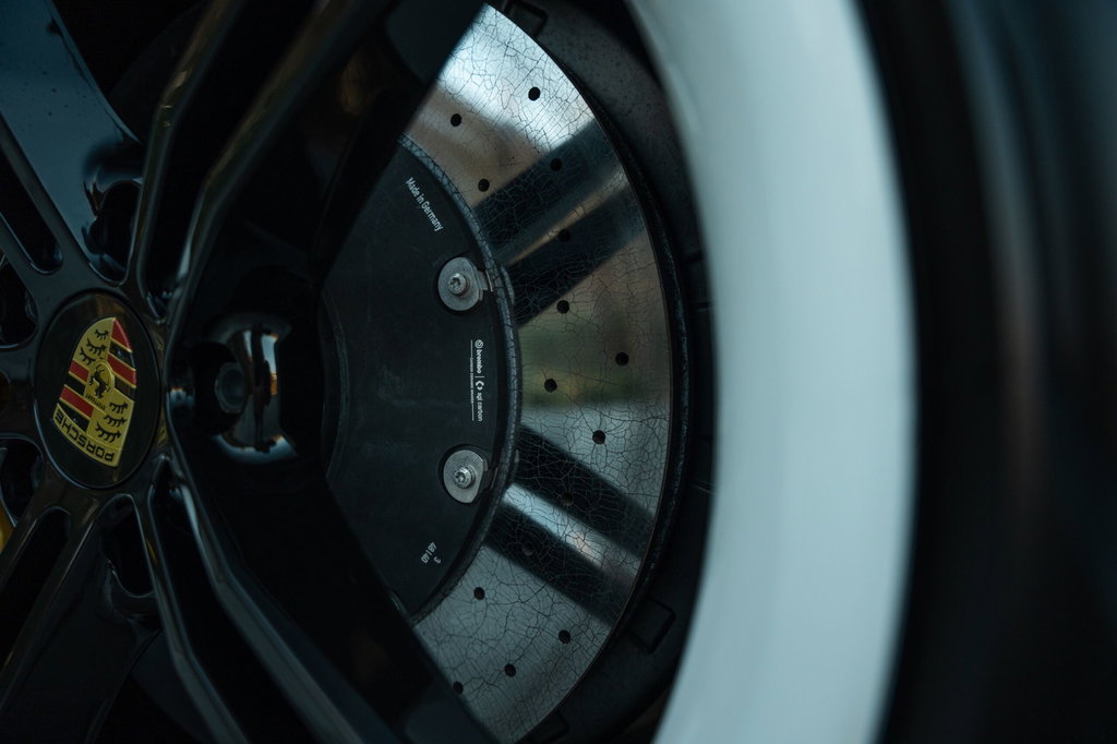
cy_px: 372
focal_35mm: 24
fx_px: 744
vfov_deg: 53.1
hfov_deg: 73.8
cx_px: 558
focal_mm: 24
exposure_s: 1/200
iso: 250
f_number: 2.8
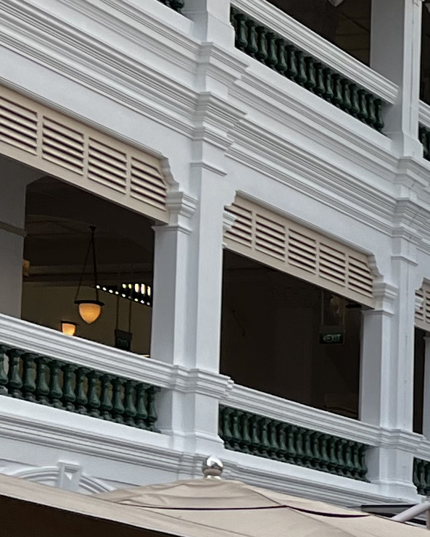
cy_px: 512
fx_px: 2179
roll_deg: +0.2
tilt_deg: +4.3
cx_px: 1059
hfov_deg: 9.8
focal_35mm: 137
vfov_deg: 13.9
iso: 50
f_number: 1.5
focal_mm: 5.7
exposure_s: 1/666
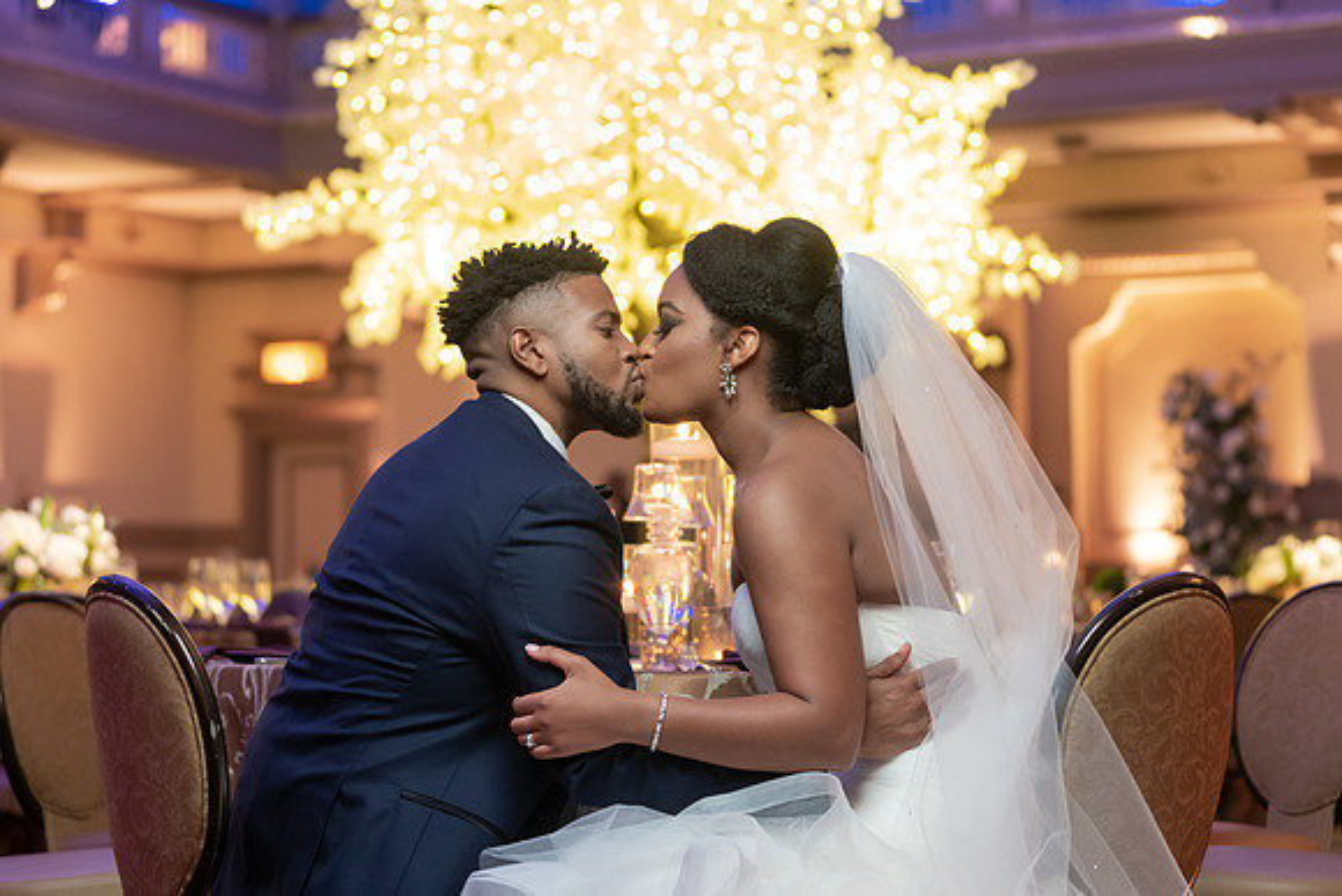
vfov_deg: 17.0
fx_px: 2992
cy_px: 406
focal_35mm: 80
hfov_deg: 25.3
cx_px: 619
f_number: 2.8
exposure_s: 1/100
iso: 2000
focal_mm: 70
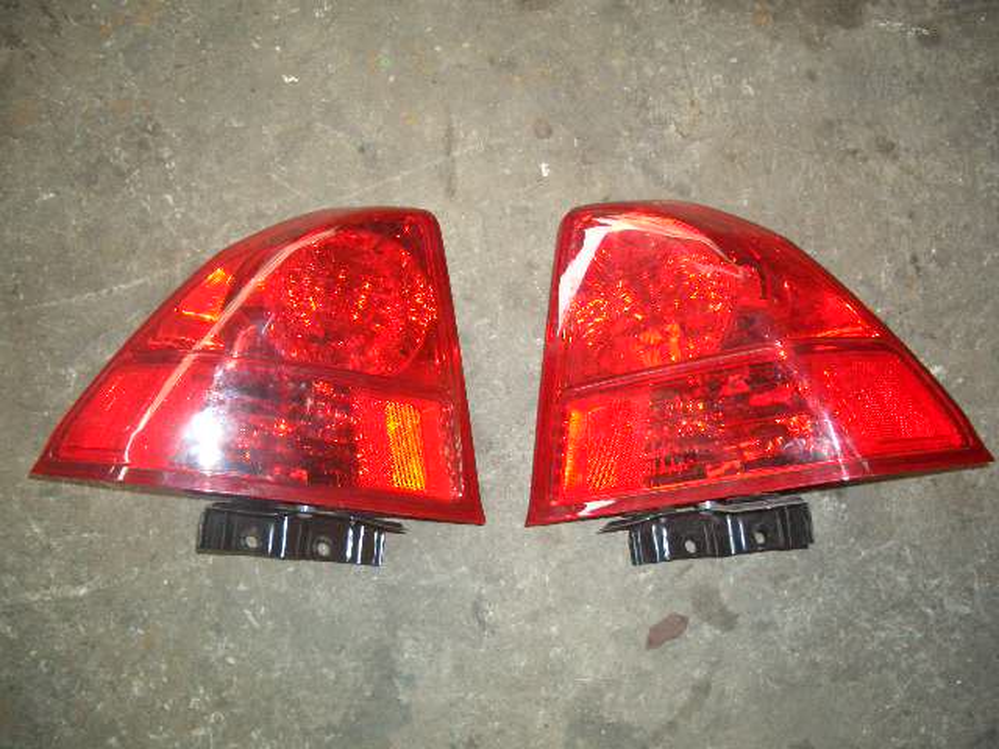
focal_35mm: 35
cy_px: 374
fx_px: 1010
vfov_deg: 40.7
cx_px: 500
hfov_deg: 52.6
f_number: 2.6
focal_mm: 5.8
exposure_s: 1/60
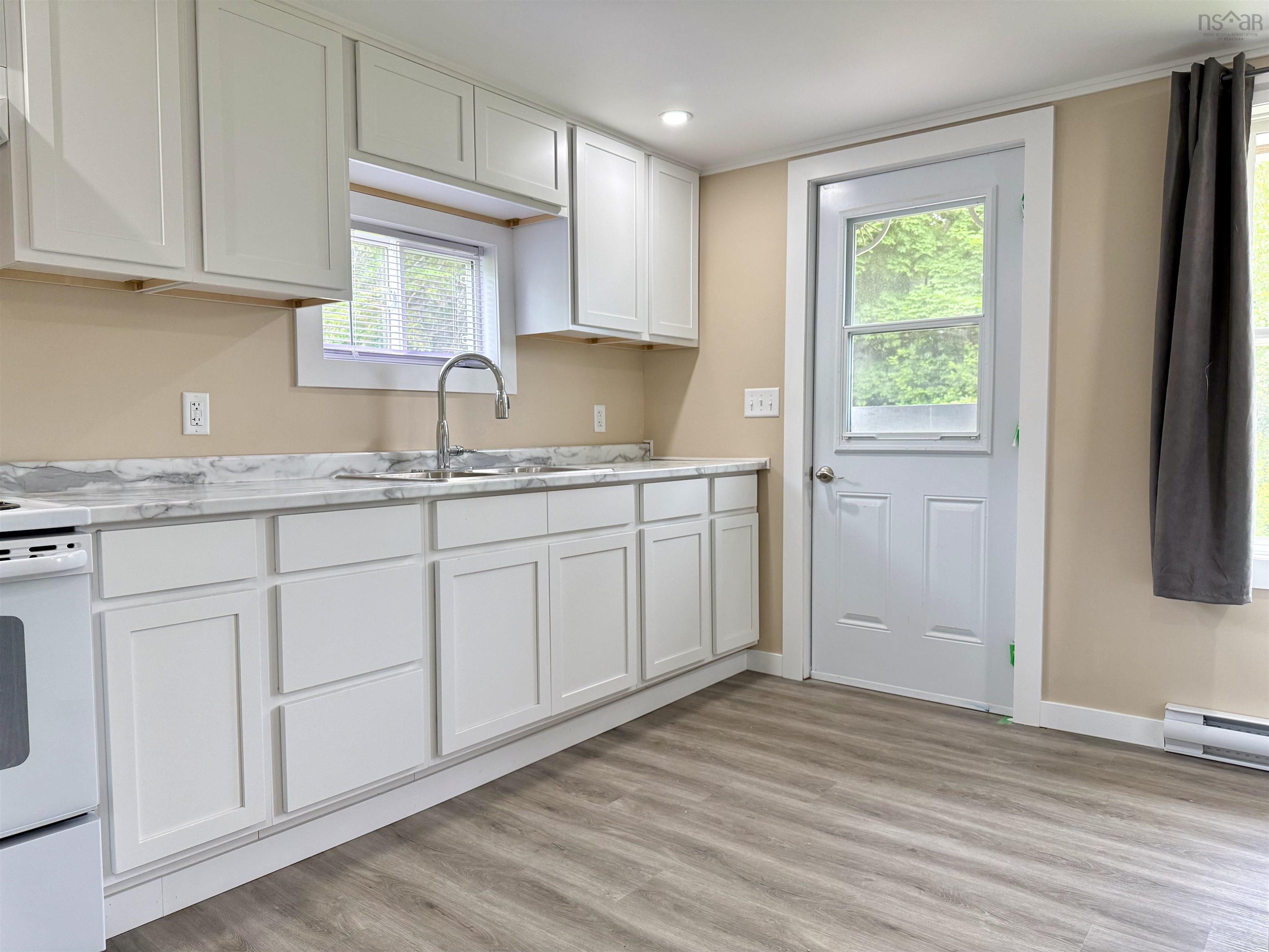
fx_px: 880
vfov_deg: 56.8
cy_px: 476
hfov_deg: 71.6
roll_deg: +0.6
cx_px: 634
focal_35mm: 24
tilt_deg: -2.7
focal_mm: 6.76
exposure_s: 1/148
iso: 160
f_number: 1.78
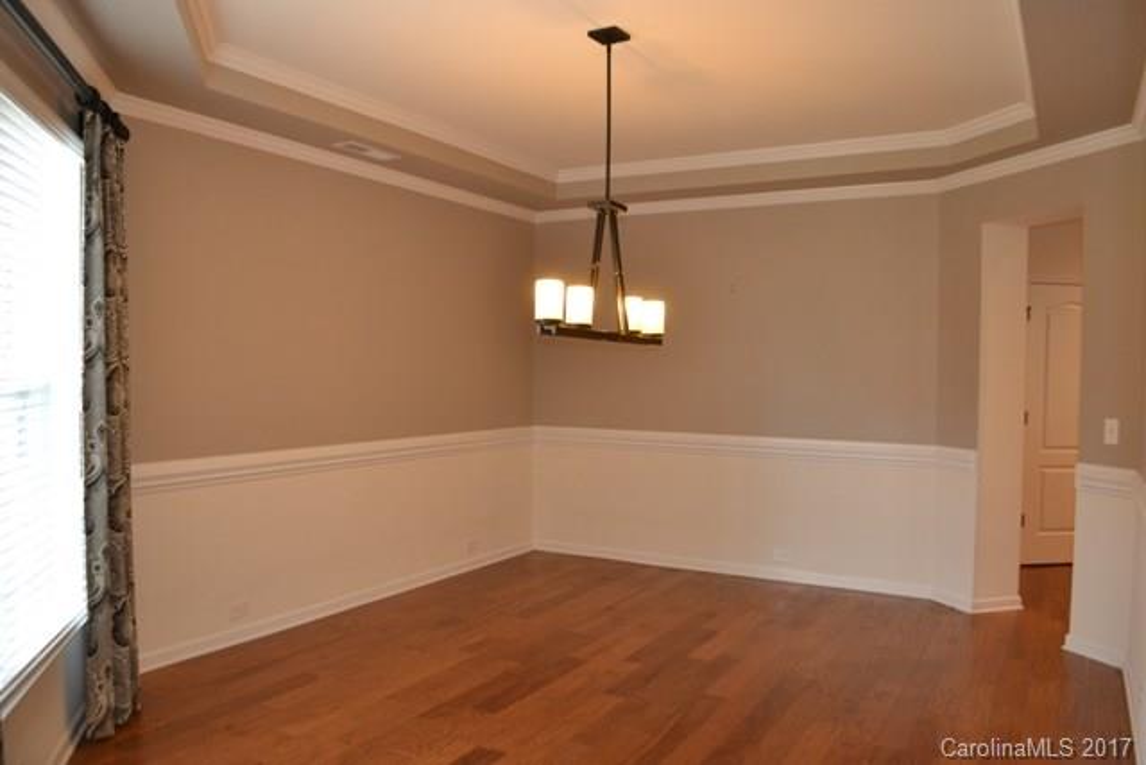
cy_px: 382
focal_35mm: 27
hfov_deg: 67.4
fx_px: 860
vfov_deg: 48.0
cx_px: 573
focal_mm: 18
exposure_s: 1/60
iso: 560
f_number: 3.5
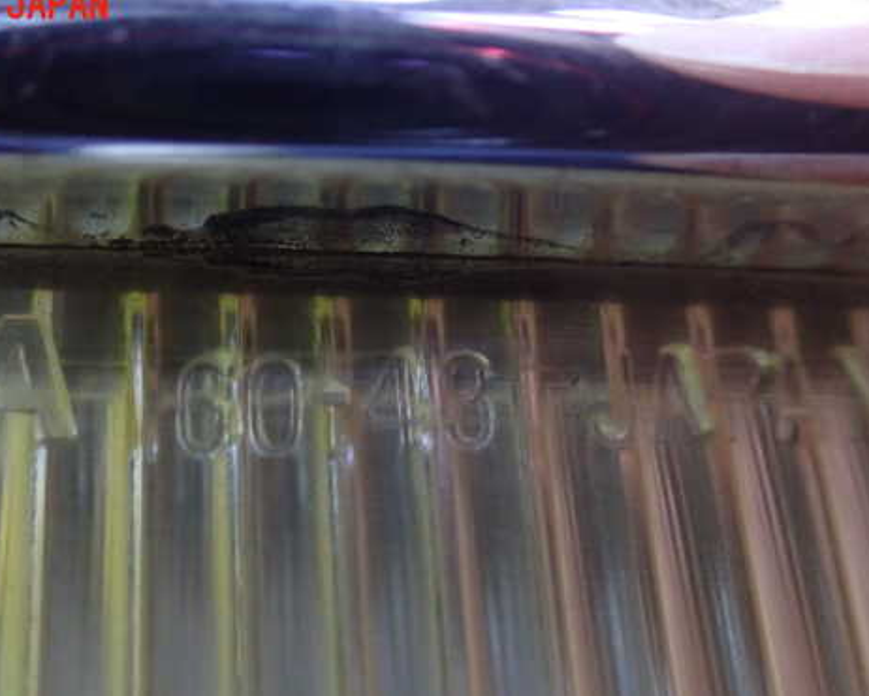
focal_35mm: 38
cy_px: 406
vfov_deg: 39.1
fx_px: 978
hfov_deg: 47.5
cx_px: 331
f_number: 2.3
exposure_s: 1/40
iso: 800
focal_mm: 5.4
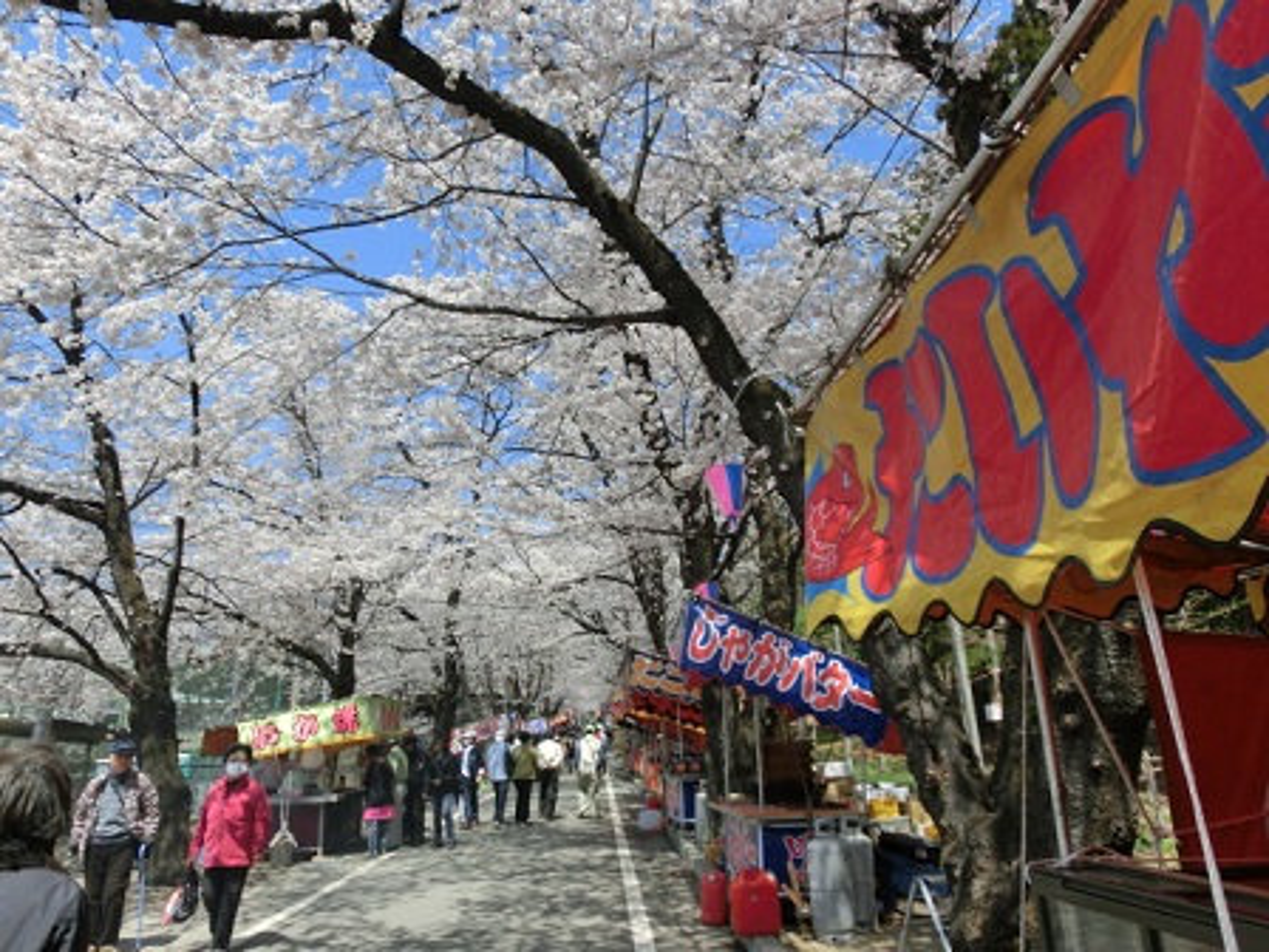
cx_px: 634
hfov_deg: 69.4
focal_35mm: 25
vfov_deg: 54.9
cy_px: 476
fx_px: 916
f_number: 8
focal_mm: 4.4
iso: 80
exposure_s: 1/200
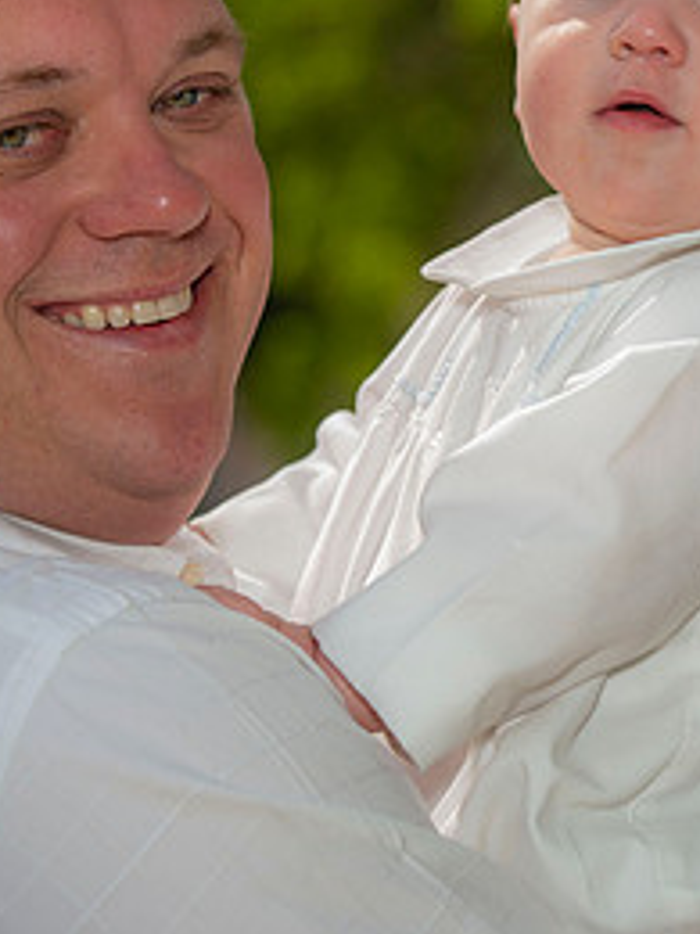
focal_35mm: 214
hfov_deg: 6.9
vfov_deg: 9.2
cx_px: 643
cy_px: 309
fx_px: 5770
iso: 50
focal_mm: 100
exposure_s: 1/250
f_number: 5
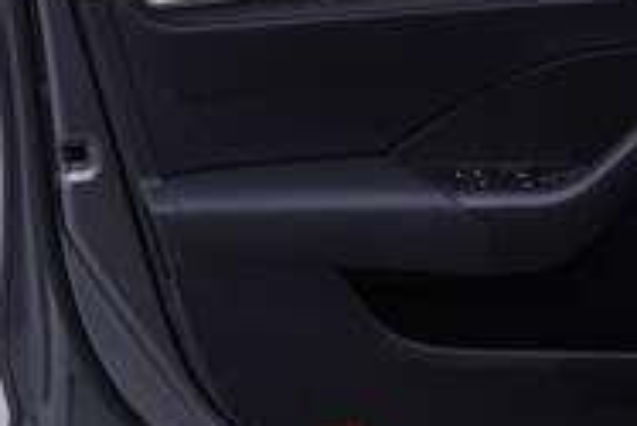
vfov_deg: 12.6
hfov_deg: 19.2
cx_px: 412
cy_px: -77
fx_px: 1877
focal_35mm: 106
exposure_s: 1/80
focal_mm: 24
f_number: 4
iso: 125
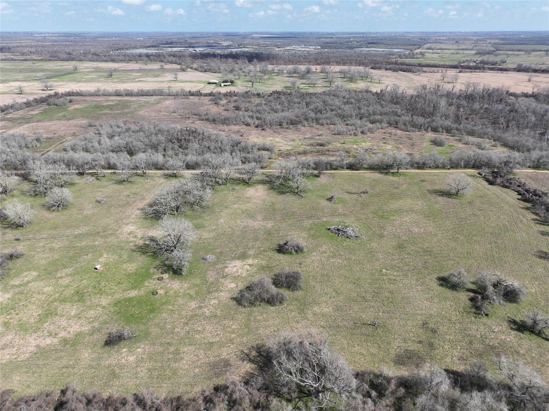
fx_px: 380
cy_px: 206
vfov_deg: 56.8
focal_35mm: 24
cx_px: 274
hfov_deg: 71.6
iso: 100
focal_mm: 12.29
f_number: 2.8
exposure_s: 1/1250
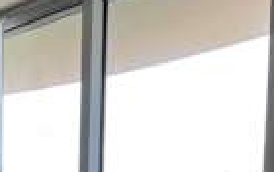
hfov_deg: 18.2
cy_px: 309
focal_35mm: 99
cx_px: -159
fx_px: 740
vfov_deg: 12.2
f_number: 1.5
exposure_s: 1/163
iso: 50
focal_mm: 5.7
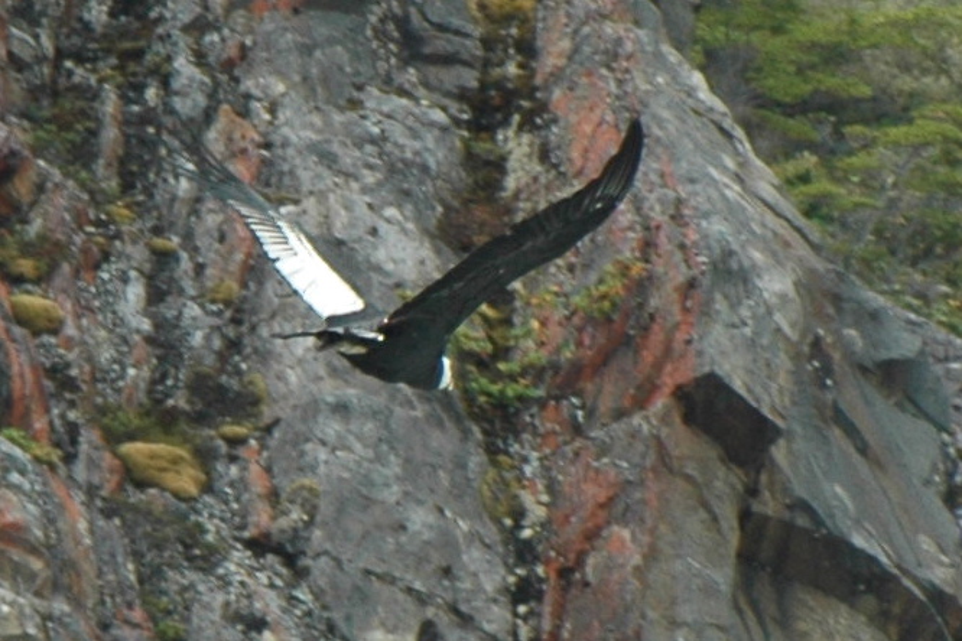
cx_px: 481
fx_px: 8016
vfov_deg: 4.6
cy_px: 320
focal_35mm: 300
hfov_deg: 6.9
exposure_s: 1/400
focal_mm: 200
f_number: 5.6
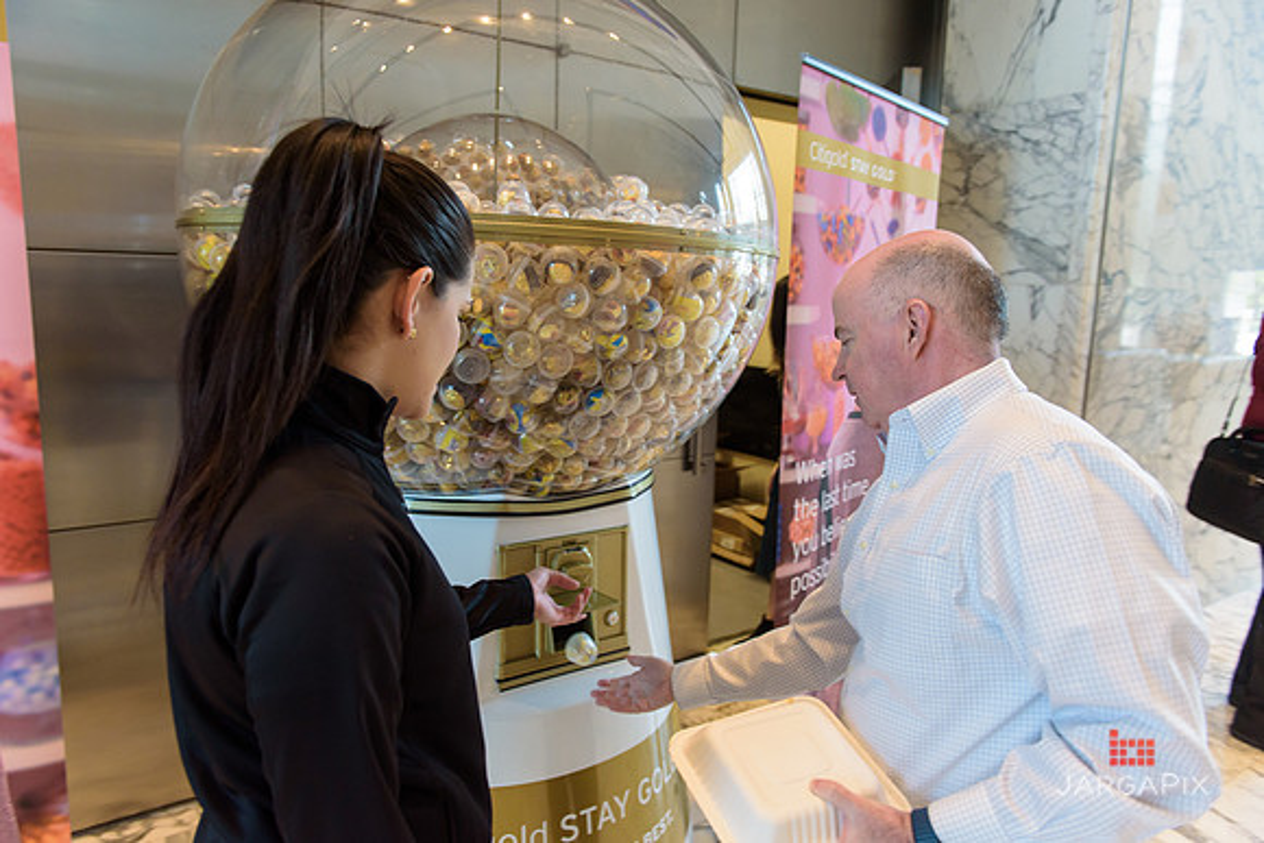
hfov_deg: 73.7
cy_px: 422
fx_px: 843
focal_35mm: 24
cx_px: 632
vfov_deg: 53.2
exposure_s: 1/125
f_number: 3.2
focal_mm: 24
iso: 1250
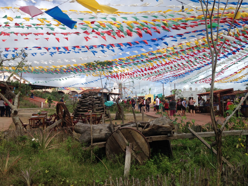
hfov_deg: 55.4
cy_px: 93
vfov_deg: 42.9
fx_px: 236
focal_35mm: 33
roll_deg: +3.0
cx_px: 124
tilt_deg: +1.3
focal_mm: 4.12
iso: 50
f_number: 2.4
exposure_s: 1/1642
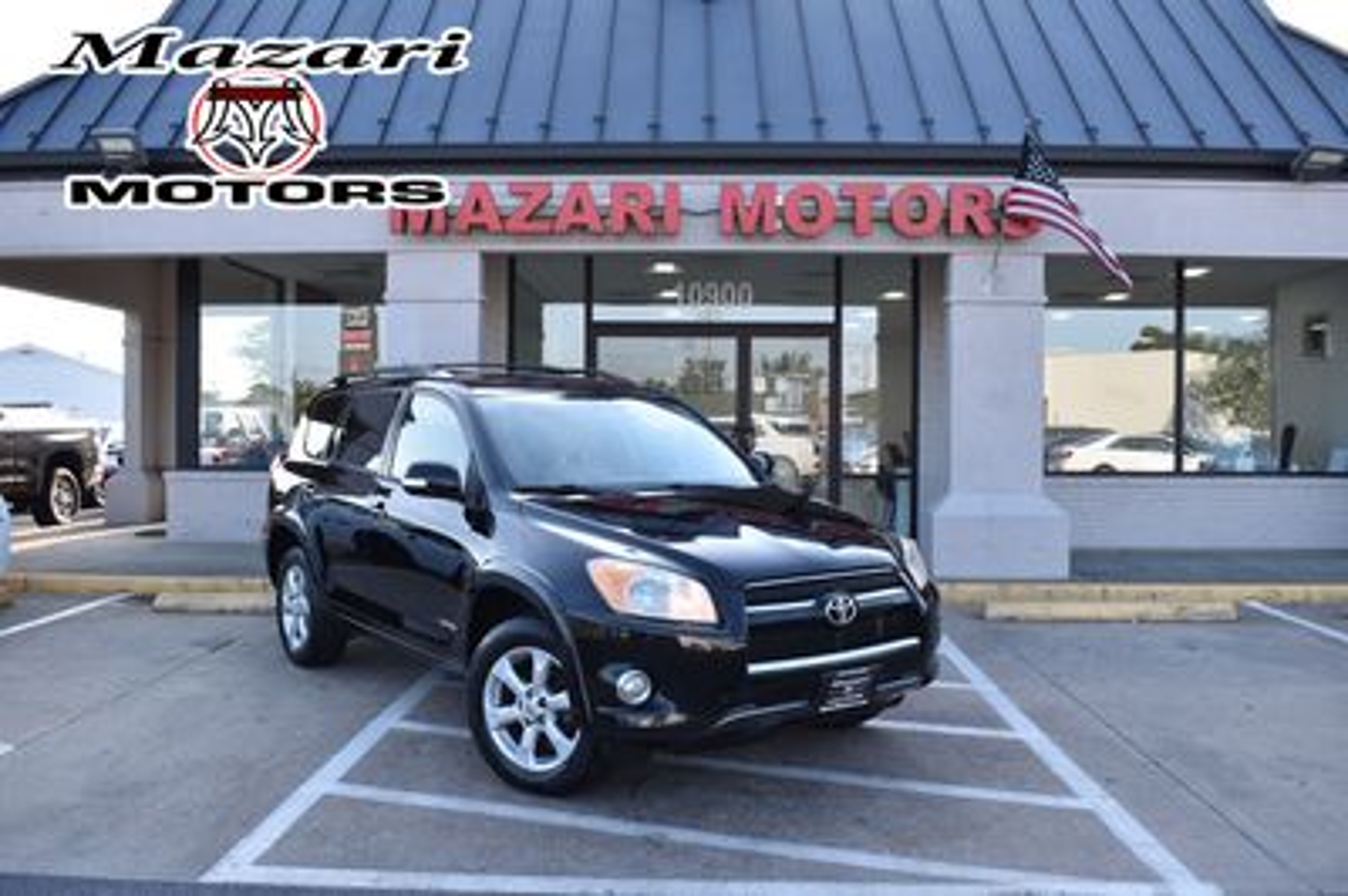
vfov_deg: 43.5
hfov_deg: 62.0
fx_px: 1122
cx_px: 674
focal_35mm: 30
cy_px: 448
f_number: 6.3
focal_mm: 20
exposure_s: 1/200
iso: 200
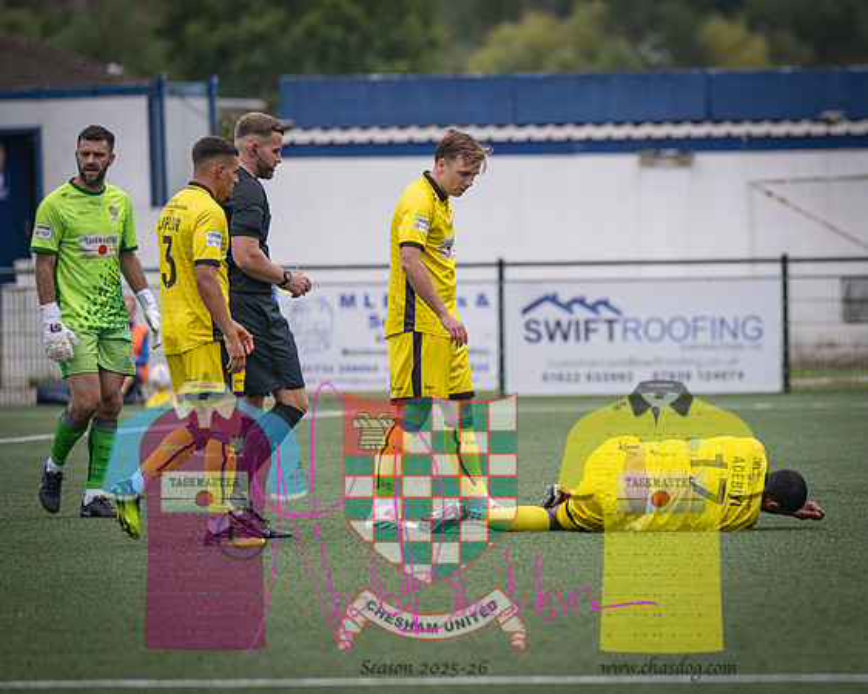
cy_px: 344
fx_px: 9947
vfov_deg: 4.0
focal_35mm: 387
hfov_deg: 5.0
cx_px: 619
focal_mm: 280
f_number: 4
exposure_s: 1/1600
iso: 400
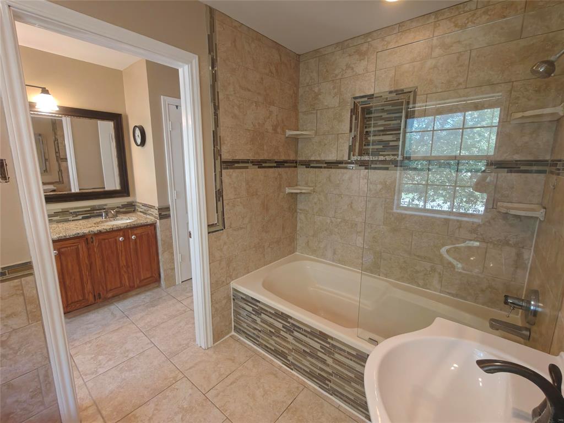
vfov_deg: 81.7
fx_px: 244
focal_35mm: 15
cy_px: 212
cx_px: 282
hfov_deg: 98.2
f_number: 2
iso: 1250
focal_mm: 2.3
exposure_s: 1/120
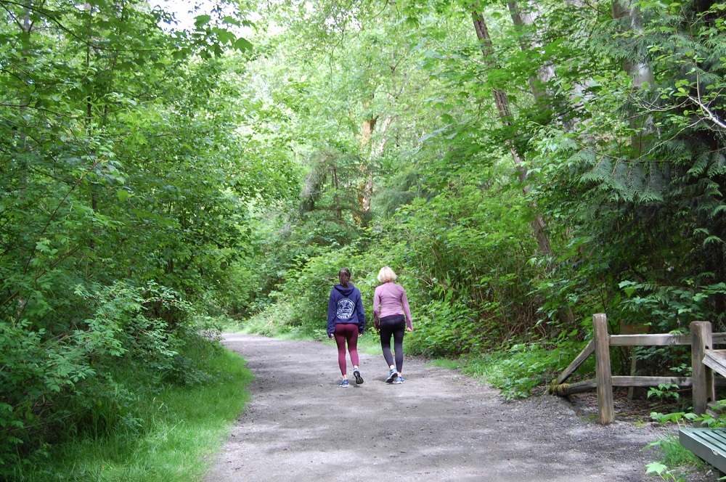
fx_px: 1027
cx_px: 363
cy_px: 241
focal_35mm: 51
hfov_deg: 38.9
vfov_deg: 26.4
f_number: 5.6
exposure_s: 1/125
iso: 400
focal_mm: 34
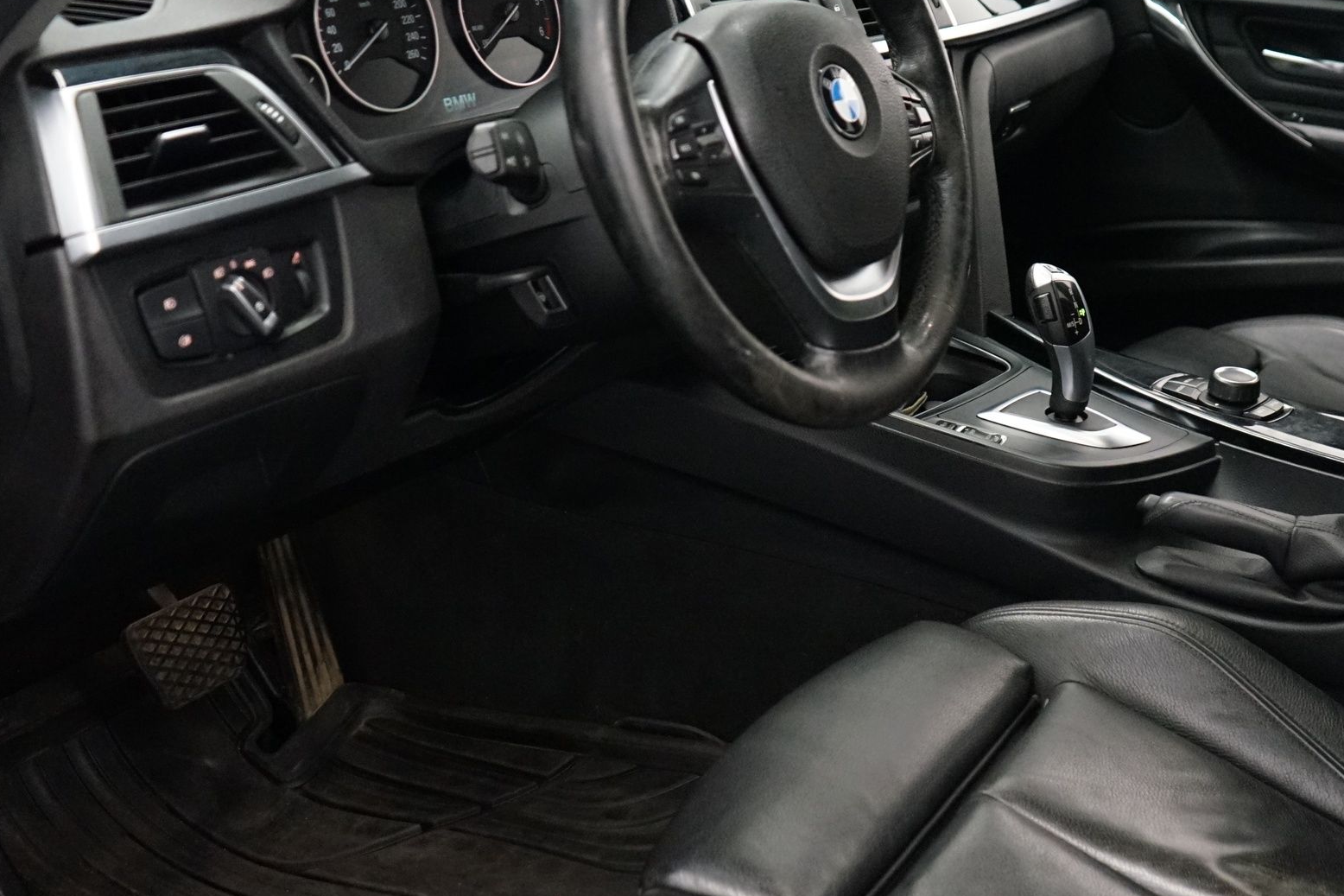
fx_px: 1680
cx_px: 880
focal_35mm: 45
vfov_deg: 29.8
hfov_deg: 43.1
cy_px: 404
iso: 5000
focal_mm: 28
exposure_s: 1/160
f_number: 3.5
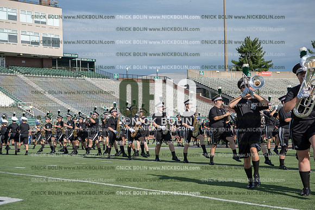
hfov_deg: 33.4
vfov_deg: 22.6
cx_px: 158
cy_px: 105
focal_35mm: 60
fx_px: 525
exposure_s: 1/640
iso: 100
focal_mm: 60
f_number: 5.6
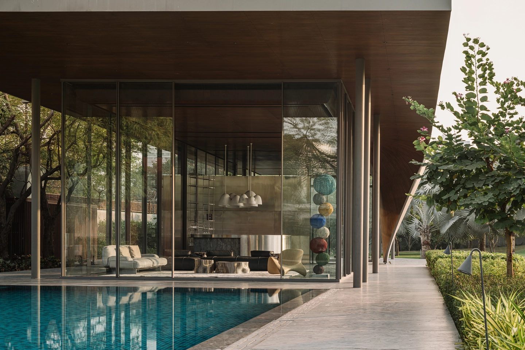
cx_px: 262
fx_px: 729
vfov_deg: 27.0
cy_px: 175
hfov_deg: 39.6
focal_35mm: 50
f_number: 10
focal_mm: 50
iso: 64
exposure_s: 1/5
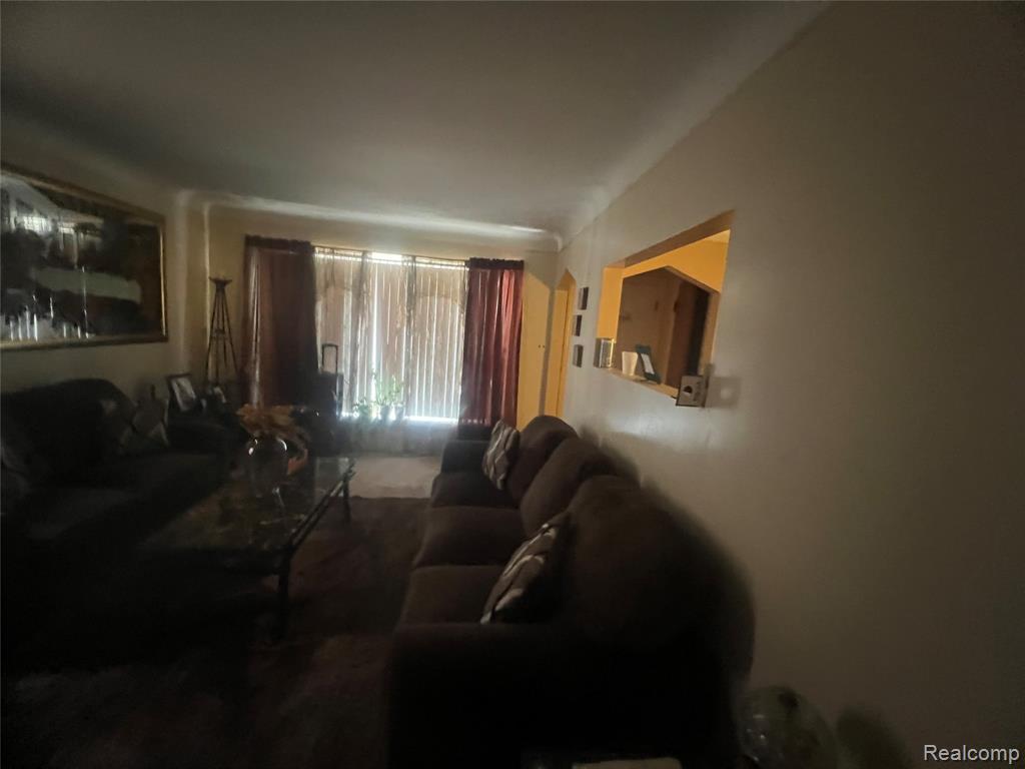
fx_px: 385
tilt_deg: -5.0
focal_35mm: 13
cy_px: 384
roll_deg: -2.9
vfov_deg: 89.9
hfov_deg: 106.2
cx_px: 512
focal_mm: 1.57
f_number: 1.8
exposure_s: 1/40
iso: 1000
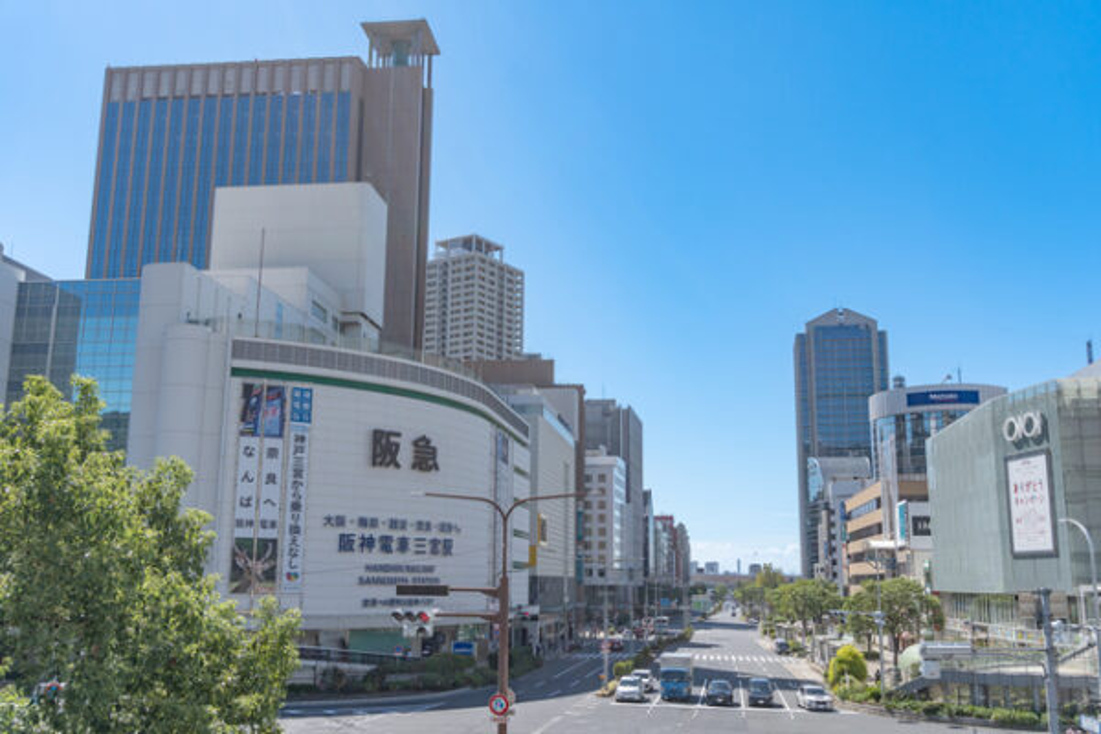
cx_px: 550
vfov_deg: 38.4
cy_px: 367
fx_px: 1055
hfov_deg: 55.1
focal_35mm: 34
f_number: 8
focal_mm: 23
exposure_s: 1/320
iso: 100
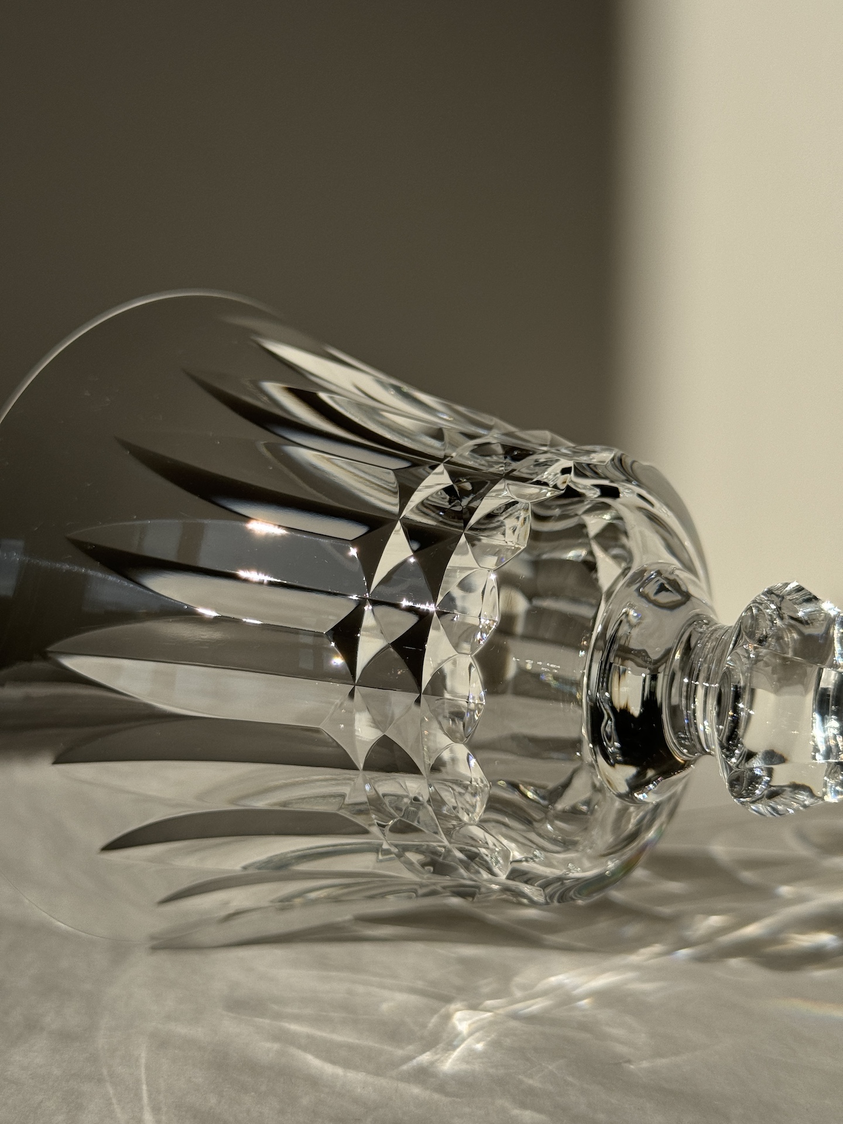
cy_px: 562
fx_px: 1559
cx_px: 422
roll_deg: -1.1
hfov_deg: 30.3
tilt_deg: -1.7
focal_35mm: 48
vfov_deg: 39.7
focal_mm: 6.86
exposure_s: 1/7937
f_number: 1.78
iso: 64
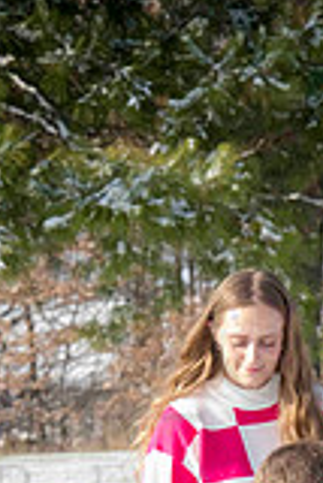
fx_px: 2713
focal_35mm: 202
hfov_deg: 6.8
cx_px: 290
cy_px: 598
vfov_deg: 10.0
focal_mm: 72
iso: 800
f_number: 8
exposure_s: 1/800
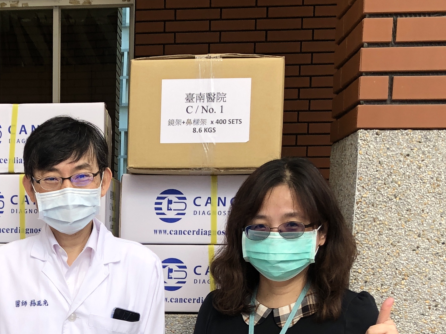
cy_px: 413
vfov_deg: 17.7
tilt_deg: -10.2
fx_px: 1018
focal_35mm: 79
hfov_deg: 24.0
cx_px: 36
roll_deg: -0.5
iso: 20
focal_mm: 3.99
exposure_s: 1/227
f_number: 1.8
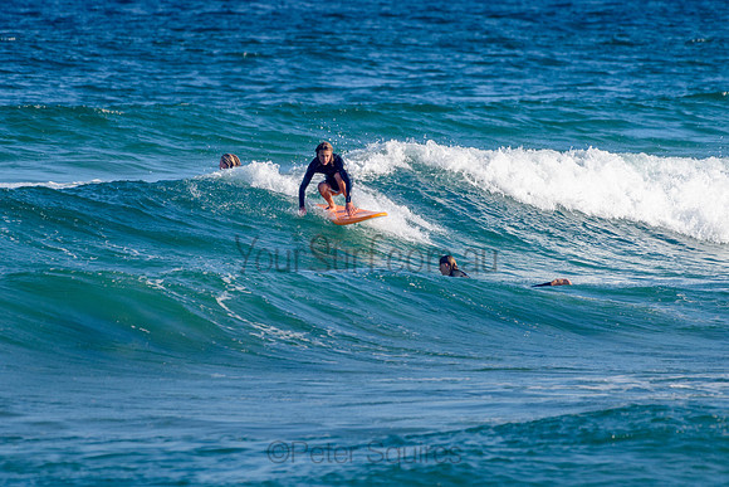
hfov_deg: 3.4
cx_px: 340
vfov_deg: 2.2
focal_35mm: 613
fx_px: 12420
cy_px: 216
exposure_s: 1/2000
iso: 160
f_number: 5.6
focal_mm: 500
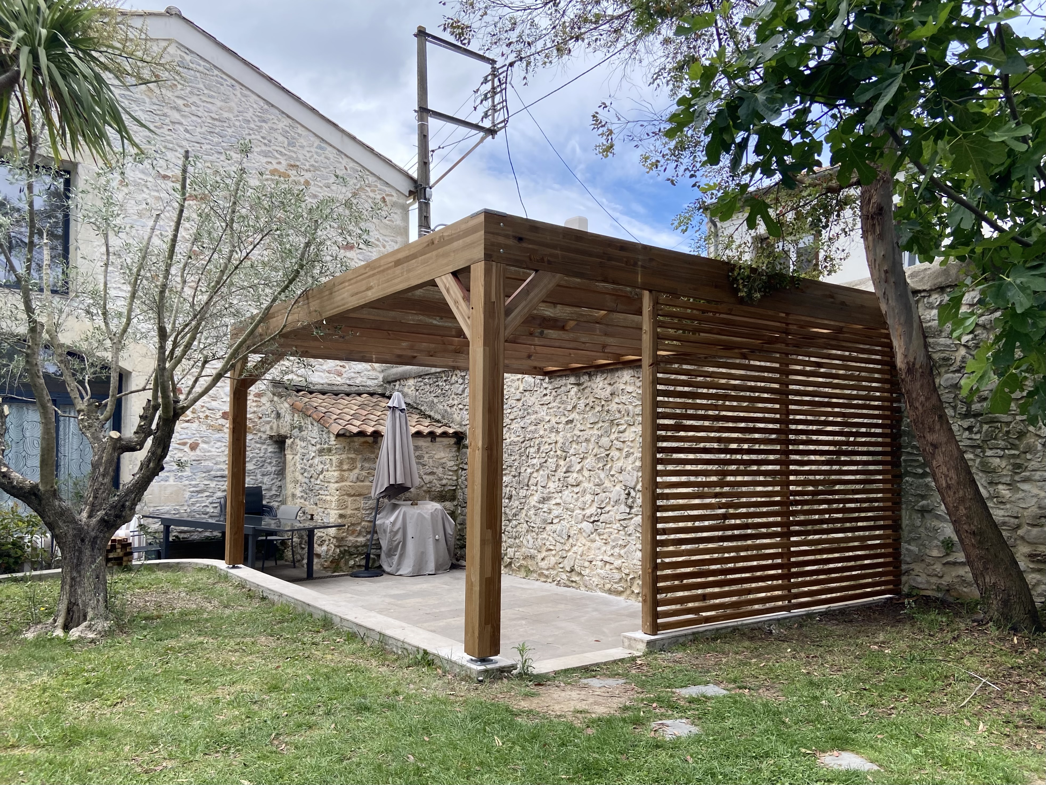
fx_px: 786
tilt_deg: +3.5
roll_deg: -0.8
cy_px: 392
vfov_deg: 53.1
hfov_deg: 67.3
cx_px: 523
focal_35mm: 26
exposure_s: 1/1016
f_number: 1.8
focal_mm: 4.25
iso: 32
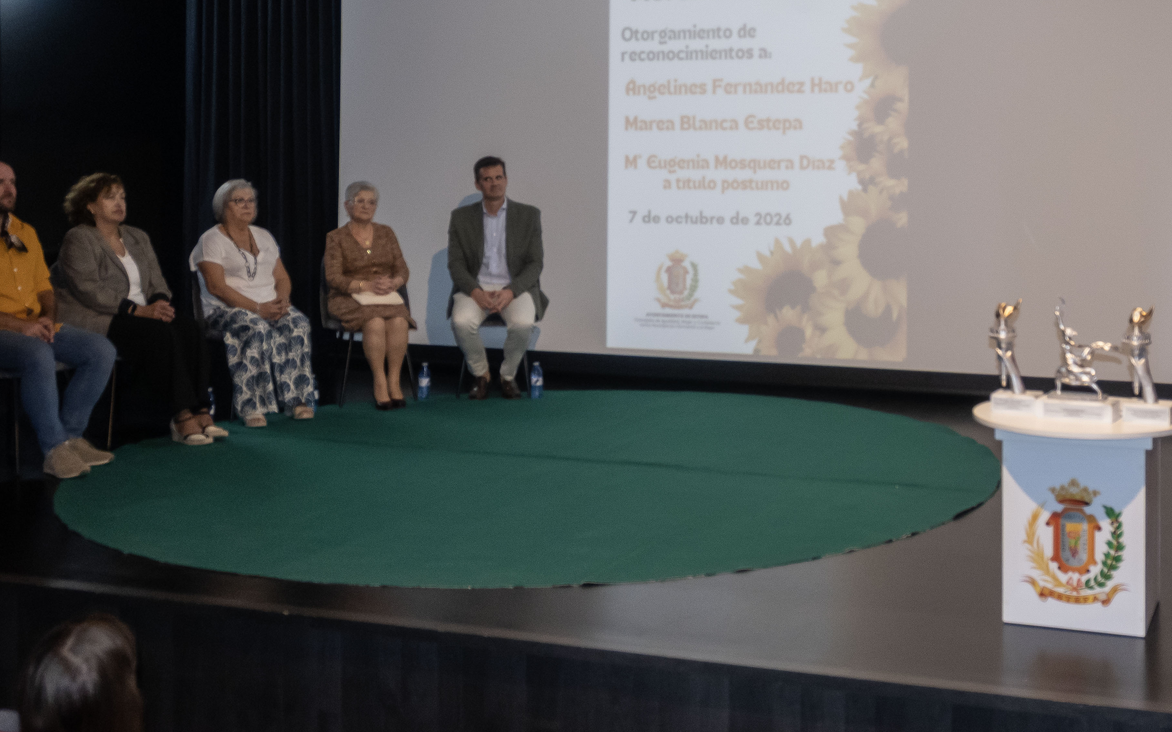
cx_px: 786
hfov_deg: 42.1
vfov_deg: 27.1
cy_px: 192
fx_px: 1501
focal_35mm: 47
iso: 1250
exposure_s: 1/60
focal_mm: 20
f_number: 3.8
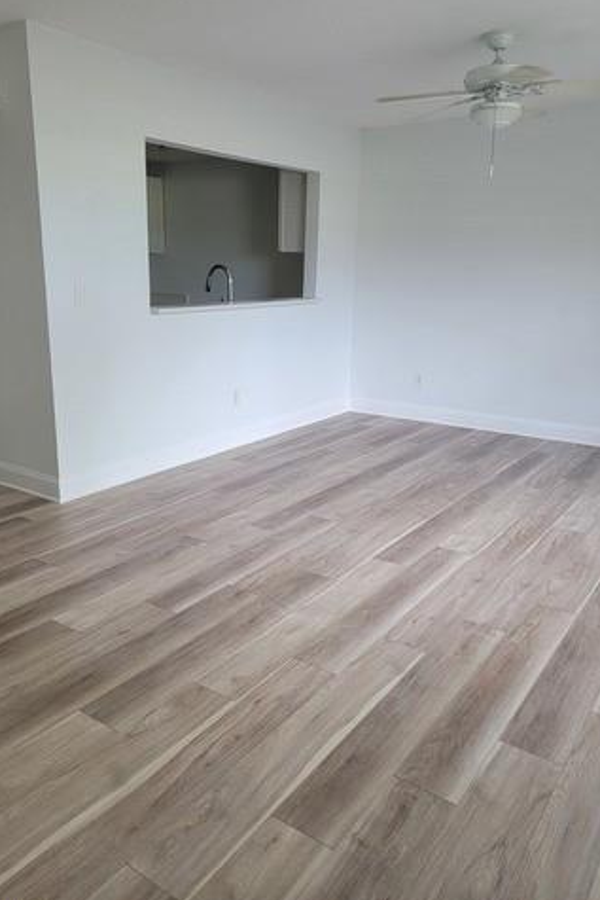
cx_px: 282
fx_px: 699
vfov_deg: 65.4
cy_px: 433
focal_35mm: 28
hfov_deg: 46.4
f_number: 1.8
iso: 250
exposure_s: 1/120
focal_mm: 6.7
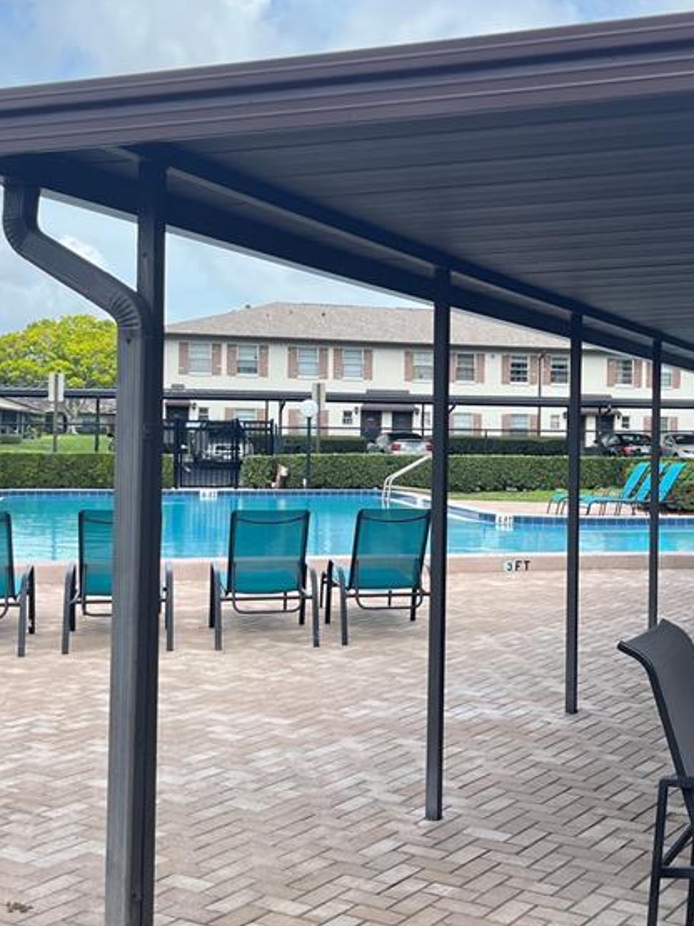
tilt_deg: -1.9
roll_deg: -1.4
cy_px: 447
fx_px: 1284
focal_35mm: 48
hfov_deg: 30.0
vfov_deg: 39.7
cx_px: 479
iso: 50
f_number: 1.6
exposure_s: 1/1776
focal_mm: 5.1
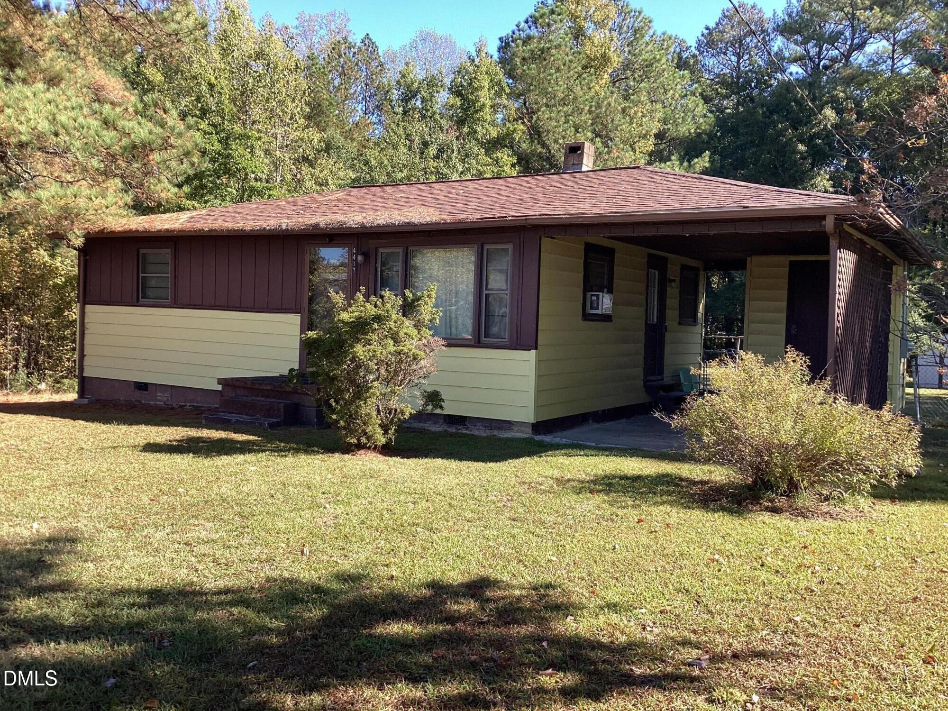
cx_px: 474
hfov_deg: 58.4
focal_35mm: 31
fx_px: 849
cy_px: 356
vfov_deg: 45.4
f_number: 2.4
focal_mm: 3.3
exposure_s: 1/263
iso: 25
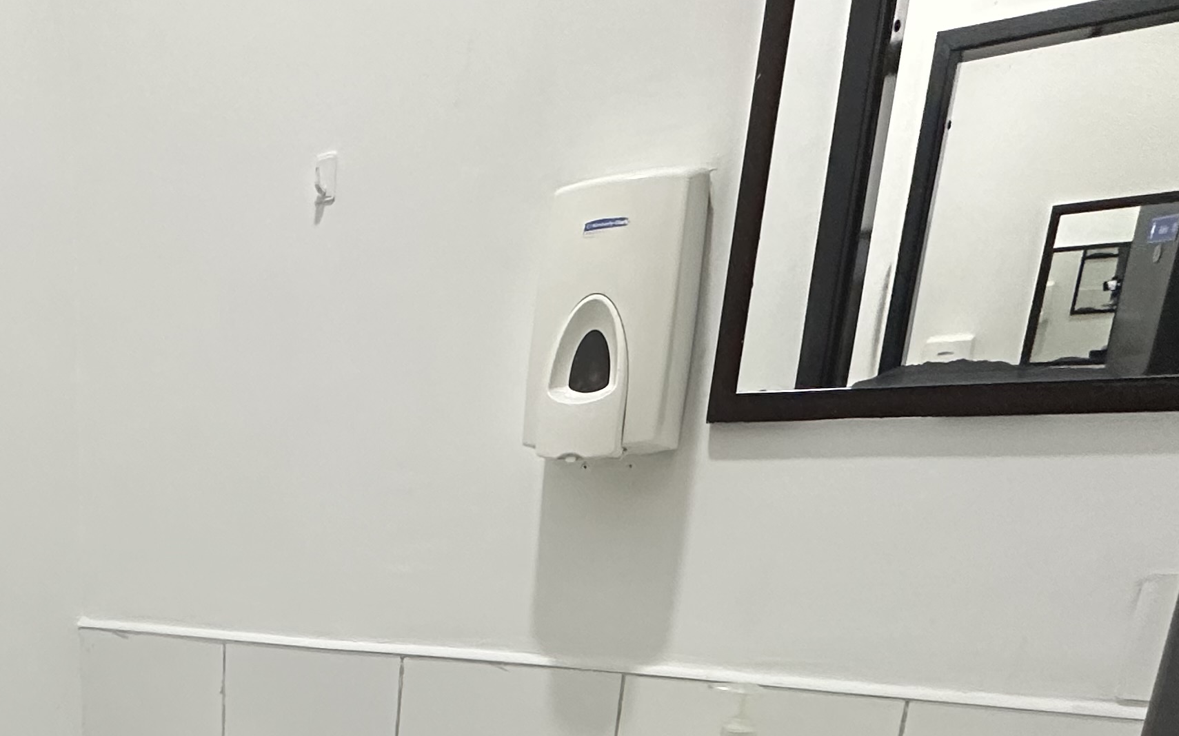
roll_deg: -0.1
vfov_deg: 30.9
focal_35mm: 35
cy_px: 875
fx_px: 1124
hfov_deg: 50.9
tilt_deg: -18.3
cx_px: 188
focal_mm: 2.22
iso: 320
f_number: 2.2
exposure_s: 1/60
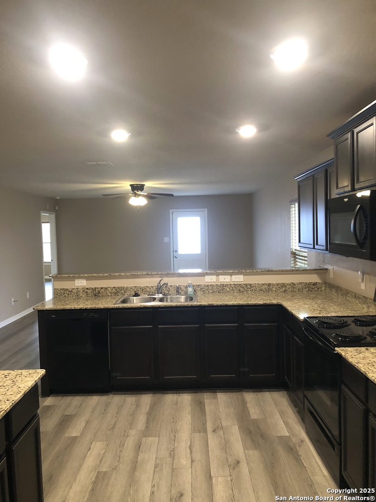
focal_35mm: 28
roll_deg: +1.4
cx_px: 188
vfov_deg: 63.4
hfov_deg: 49.7
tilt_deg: -3.2
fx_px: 406
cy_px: 251
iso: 64
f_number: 1.8
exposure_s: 1/15
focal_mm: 3.99
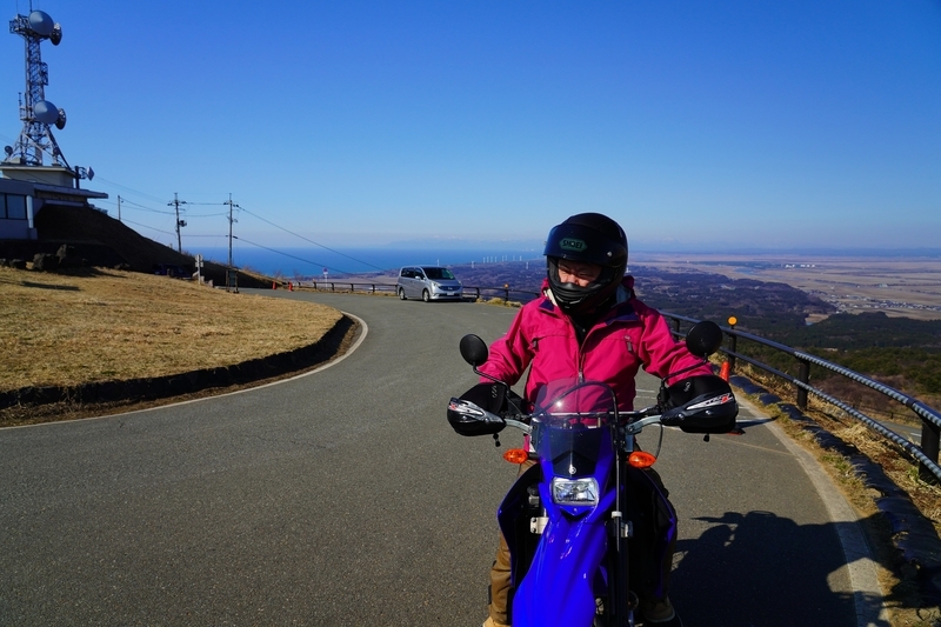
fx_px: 627
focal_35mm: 24
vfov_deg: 53.1
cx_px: 470
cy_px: 314
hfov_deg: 73.8
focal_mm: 24
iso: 320
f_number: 8
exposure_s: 1/800
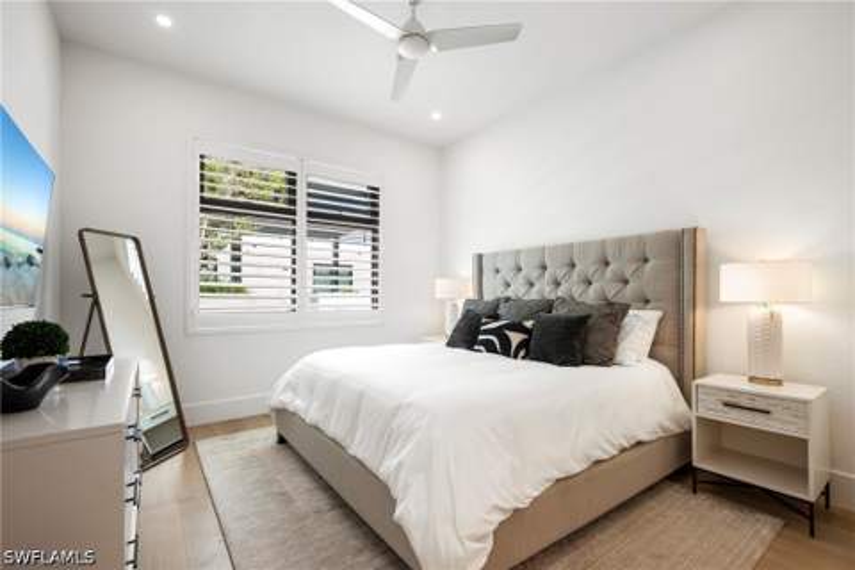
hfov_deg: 96.7
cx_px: 428
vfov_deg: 73.7
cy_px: 285
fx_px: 380
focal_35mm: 16
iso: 180
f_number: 4
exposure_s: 1/15
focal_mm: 16
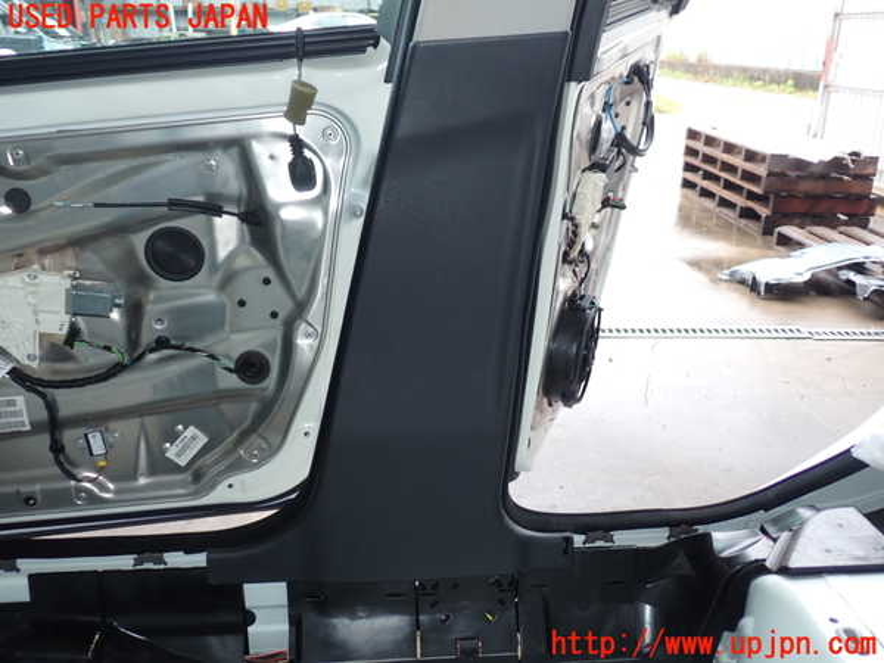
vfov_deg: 44.2
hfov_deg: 56.8
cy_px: 332
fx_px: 817
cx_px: 442
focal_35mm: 32
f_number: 2.4
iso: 200
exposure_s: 1/50
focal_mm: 5.79
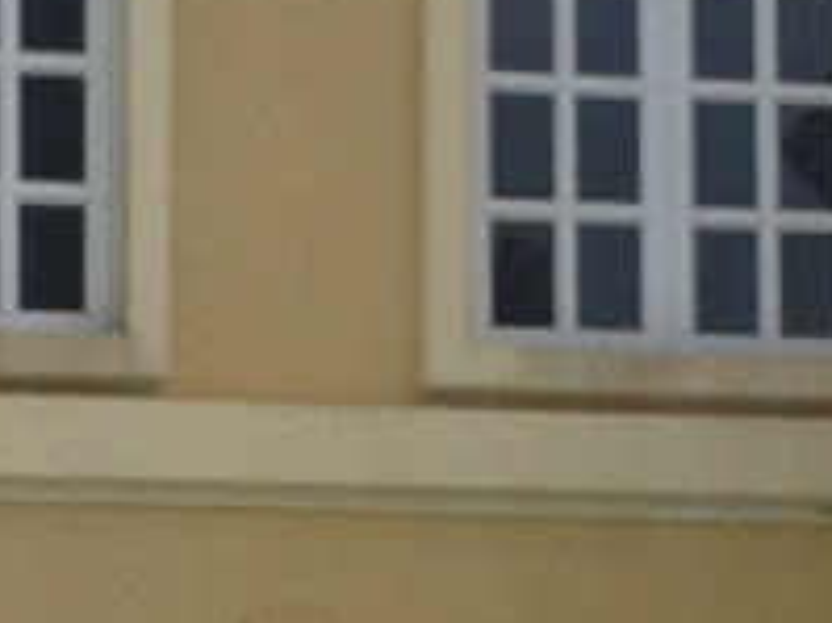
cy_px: 656
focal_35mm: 254
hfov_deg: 7.8
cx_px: 460
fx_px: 6101
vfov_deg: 5.8
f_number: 2.4
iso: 50
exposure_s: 1/1209
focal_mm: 4.28
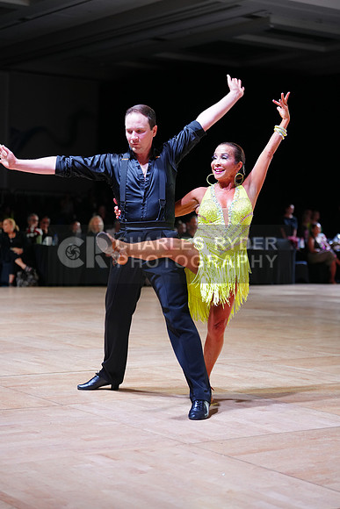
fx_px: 991
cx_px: 170
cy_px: 254
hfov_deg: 19.5
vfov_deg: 28.8
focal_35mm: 70
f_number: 2.8
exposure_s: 1/400
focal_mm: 70
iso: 800
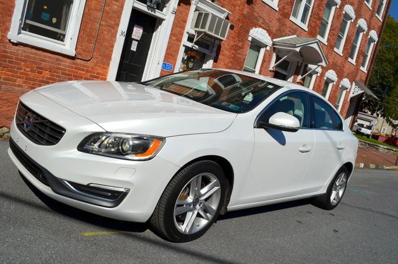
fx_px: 331
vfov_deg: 43.4
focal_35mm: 30
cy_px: 132
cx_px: 199
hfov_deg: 62.0
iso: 100
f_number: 10
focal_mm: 20
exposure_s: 1/400
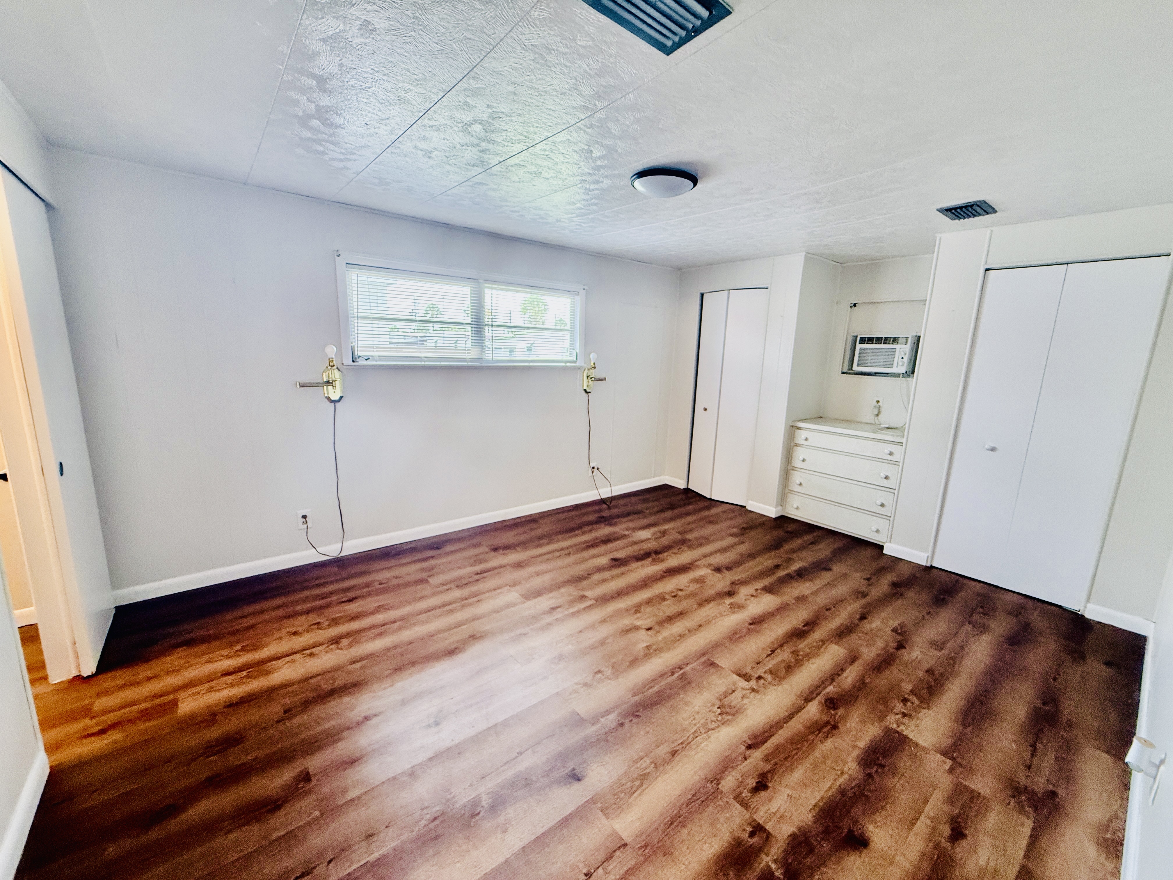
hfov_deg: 102.1
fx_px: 474
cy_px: 440
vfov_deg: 85.7
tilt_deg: -9.6
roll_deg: -2.6
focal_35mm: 14
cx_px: 586
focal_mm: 2.22
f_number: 2.2
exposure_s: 1/99
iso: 320
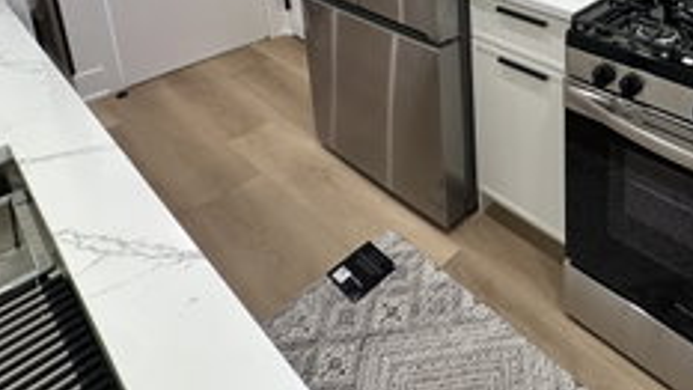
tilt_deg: -13.3
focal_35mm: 28
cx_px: 576
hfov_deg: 61.1
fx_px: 514
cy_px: -83
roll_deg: -1.4
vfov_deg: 33.4
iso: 200
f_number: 2.2
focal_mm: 2.22
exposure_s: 1/120
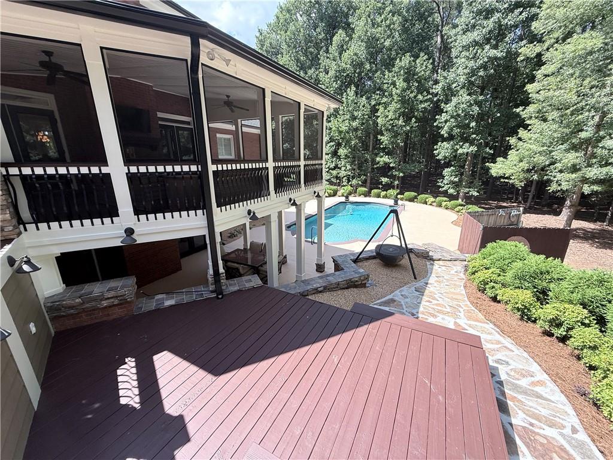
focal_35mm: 14
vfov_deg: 85.7
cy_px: 230
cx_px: 306
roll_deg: +1.1
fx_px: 248
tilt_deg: -14.9
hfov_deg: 102.1
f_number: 2.2
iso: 64
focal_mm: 2.22
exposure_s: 1/535
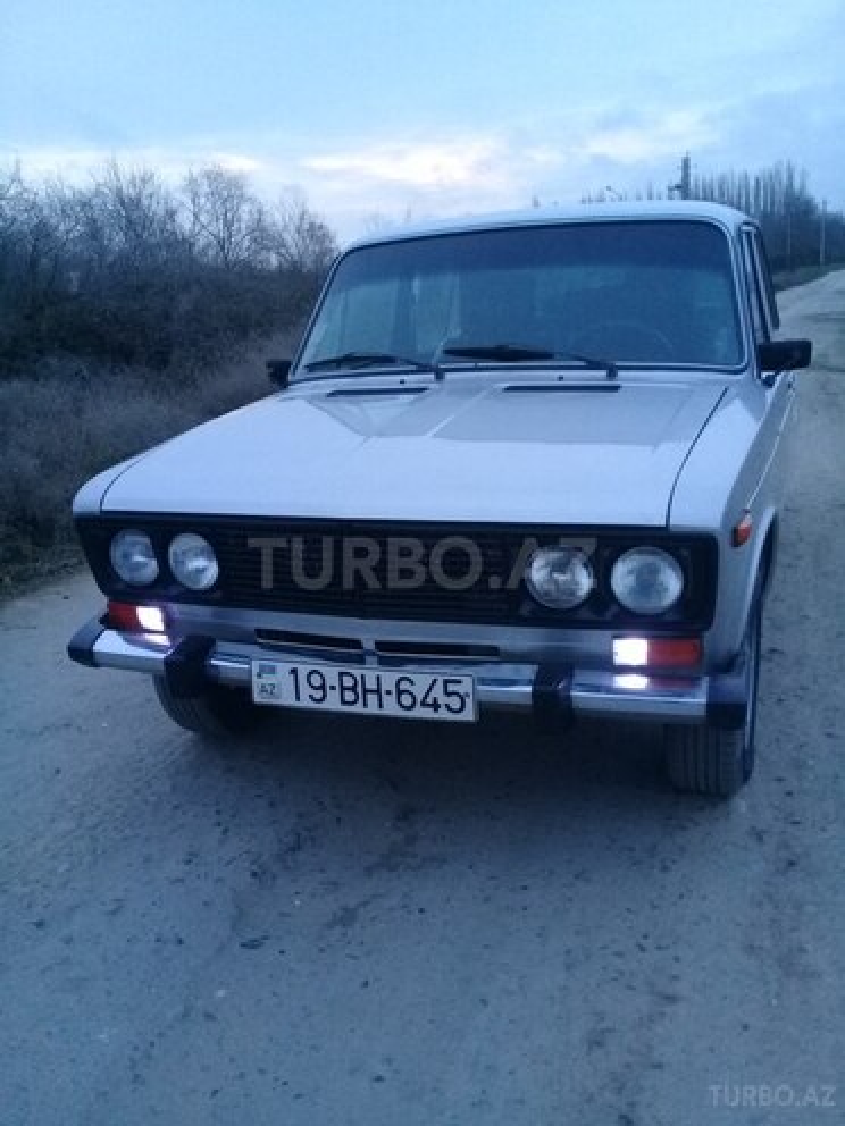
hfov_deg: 45.4
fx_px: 1009
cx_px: 422
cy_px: 563
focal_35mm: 31
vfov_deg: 58.4
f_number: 2.2
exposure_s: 1/33
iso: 160
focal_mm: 3.3
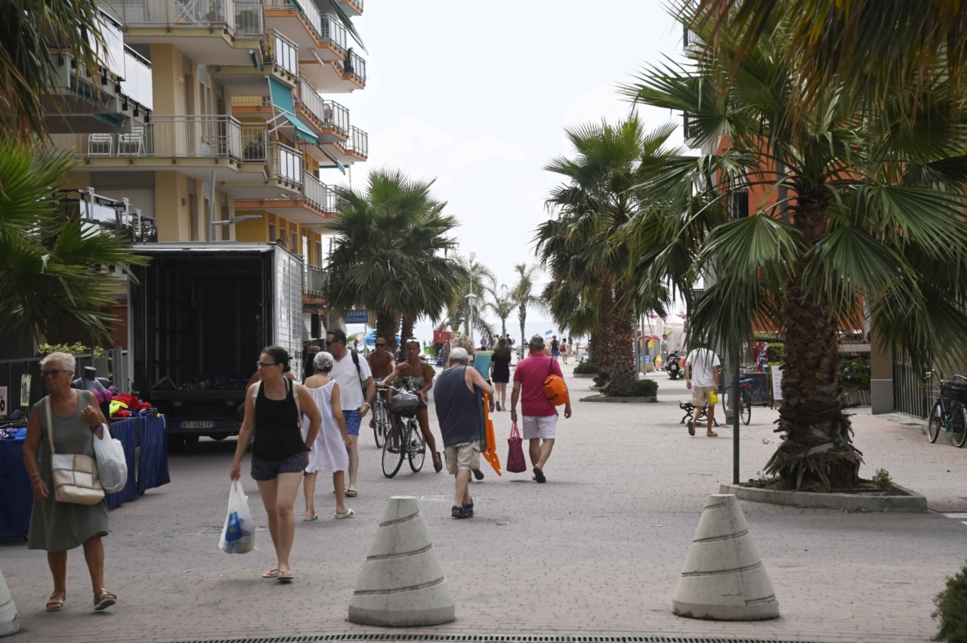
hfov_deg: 24.8
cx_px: 484
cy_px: 322
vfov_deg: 16.6
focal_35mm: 82
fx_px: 2201
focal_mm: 82
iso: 800
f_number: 9
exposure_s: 1/1250
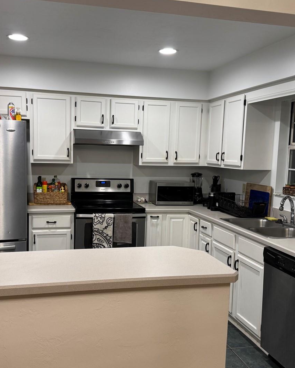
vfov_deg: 51.5
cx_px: 125
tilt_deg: -7.7
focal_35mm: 35
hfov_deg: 42.1
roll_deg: -1.5
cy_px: 192
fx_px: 382
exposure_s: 1/60
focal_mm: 6.76
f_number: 1.78
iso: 160
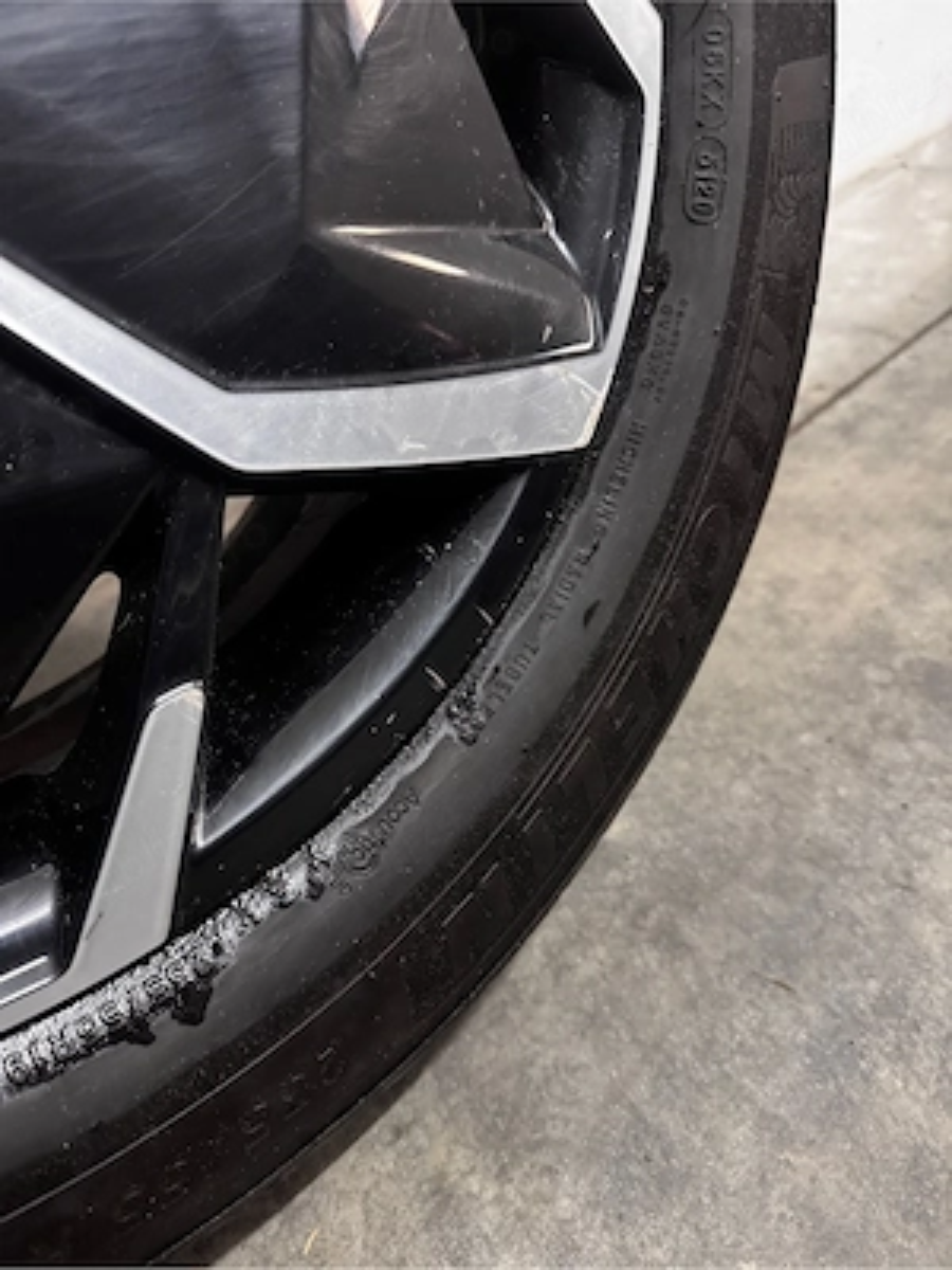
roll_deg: +10.6
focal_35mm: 24
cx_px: 476
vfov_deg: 71.6
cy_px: 635
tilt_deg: -41.0
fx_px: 880
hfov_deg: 56.8
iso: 800
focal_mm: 6.76
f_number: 1.78
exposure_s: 1/33
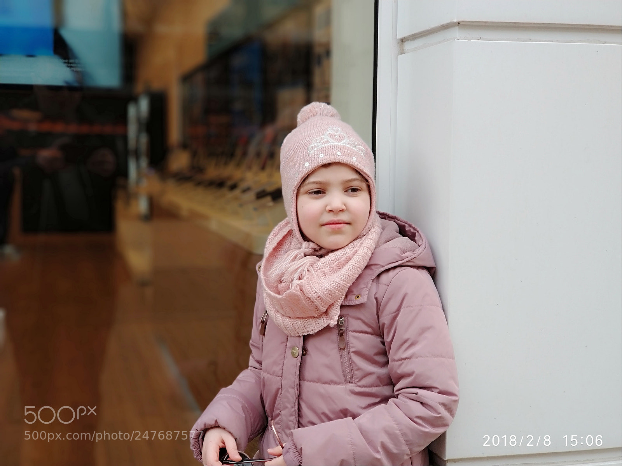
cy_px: 233
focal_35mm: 52
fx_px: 934
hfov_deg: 36.8
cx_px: 311
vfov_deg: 28.0
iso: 160
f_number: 2.6
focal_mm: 6.06
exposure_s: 1/100
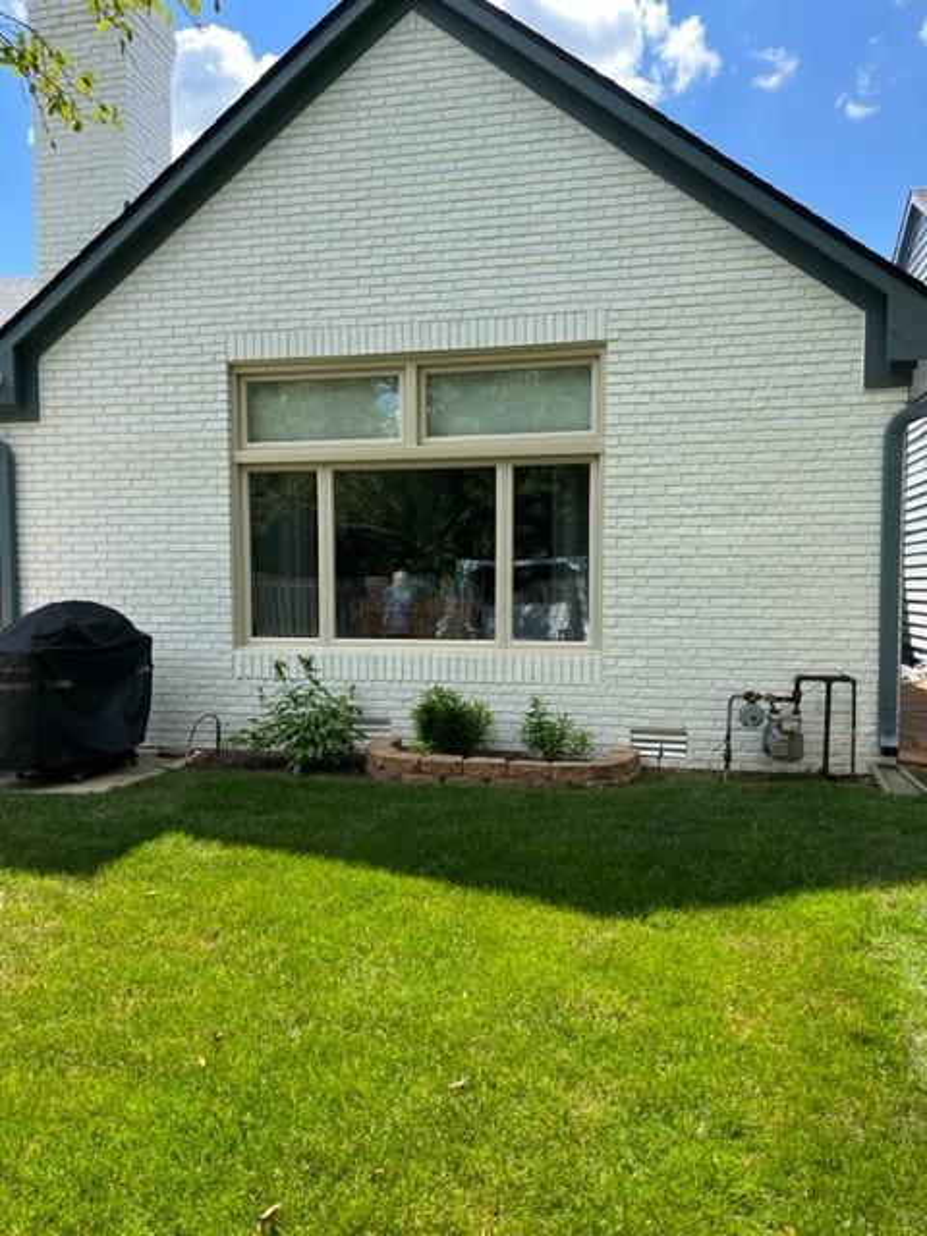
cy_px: 618
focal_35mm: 26
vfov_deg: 67.3
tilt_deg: -3.6
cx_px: 464
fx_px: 928
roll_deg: +0.9
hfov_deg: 53.1
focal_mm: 5.1
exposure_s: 1/1129
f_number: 1.6
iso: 50
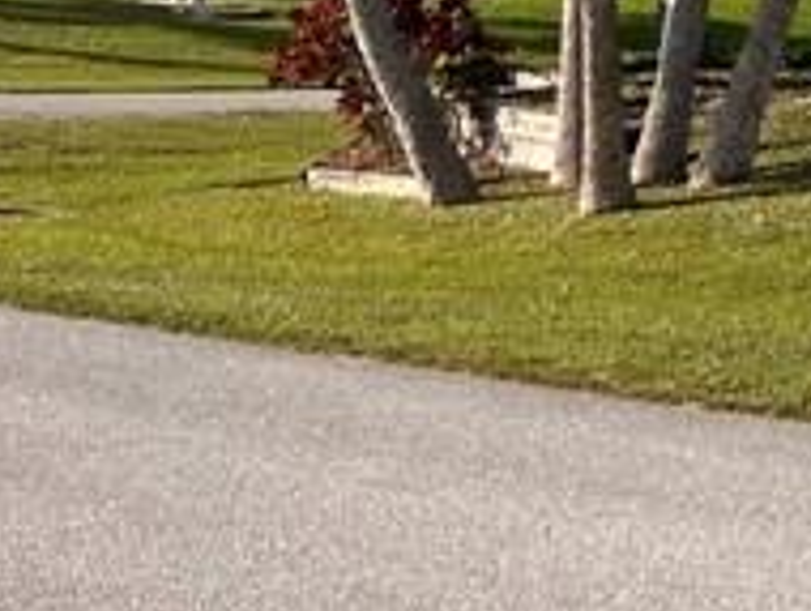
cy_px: -808
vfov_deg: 9.5
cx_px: 2002
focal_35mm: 140
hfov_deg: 11.4
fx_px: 3284
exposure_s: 1/3049
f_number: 1.6
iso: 50
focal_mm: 5.1
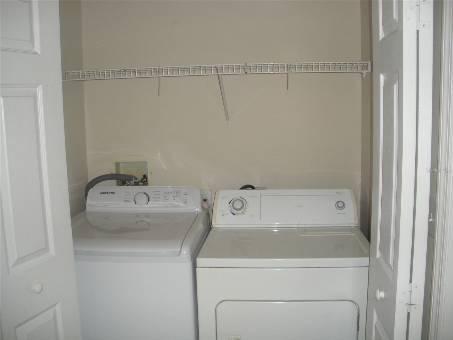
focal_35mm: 36
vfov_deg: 39.7
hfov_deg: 51.4
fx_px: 471
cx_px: 226
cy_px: 170
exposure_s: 1/30
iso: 95
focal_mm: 6.3
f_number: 3.5
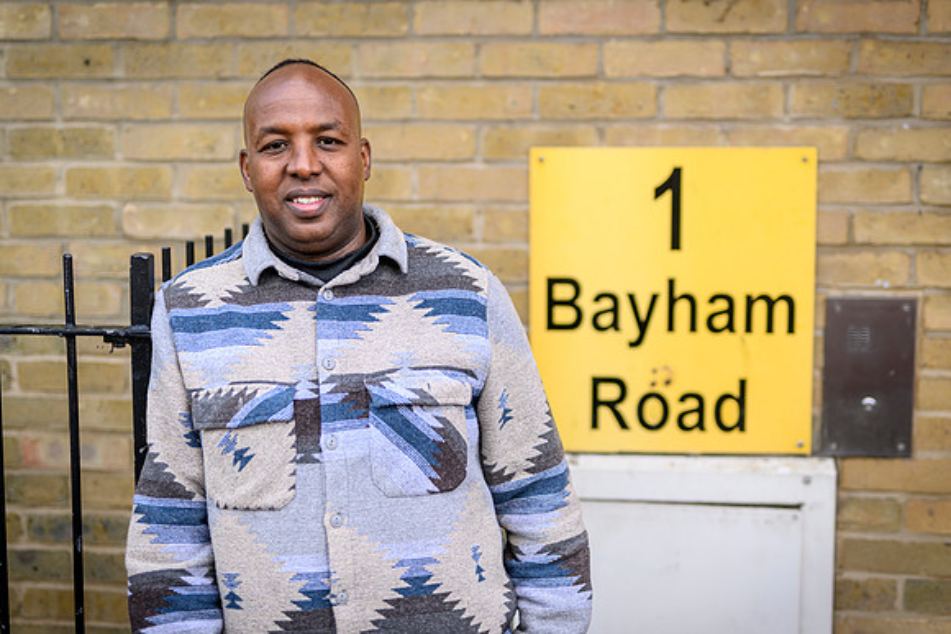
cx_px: 474
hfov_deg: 35.5
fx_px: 1487
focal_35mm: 56
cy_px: 304
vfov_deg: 24.1
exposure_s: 1/1250
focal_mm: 50
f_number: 1.6
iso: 360
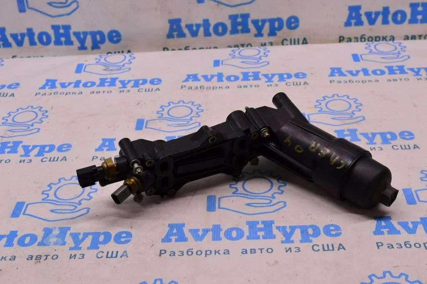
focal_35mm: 57
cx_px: 214
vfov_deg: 23.7
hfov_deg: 35.1
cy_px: 142
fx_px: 676
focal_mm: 38
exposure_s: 1/125
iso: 1600
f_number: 8
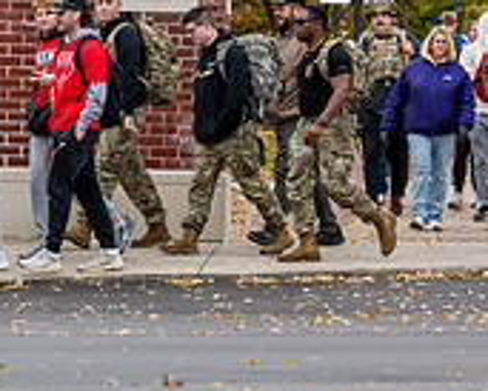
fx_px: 6200
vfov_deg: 3.6
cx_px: 539
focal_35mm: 429
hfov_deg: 4.5
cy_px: -138
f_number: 4
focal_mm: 135
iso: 640
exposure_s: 1/640
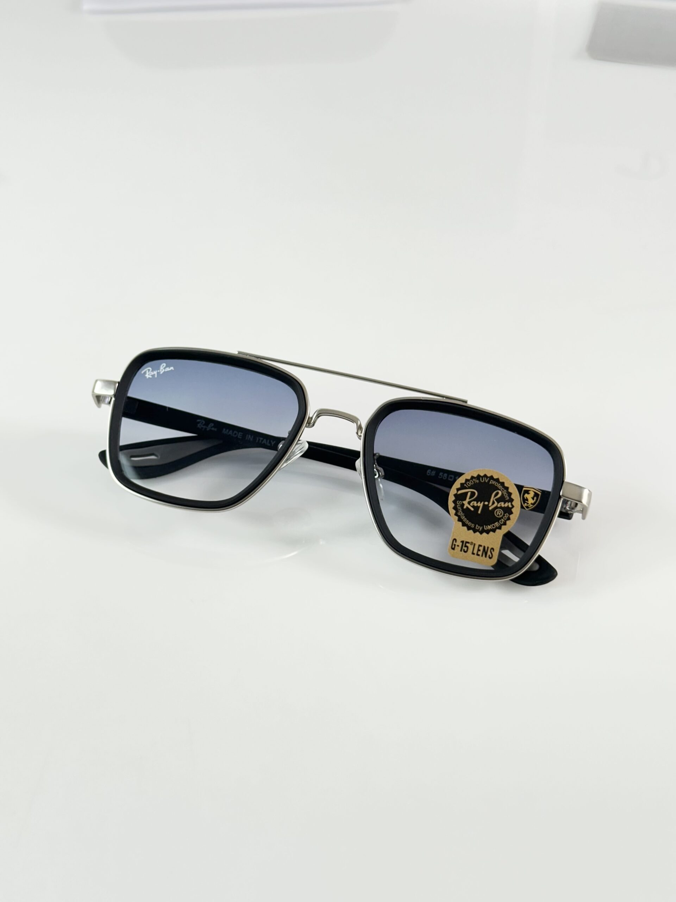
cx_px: 338
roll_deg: +2.4
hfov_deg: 30.3
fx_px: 1250
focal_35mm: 48
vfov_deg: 39.7
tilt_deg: -44.1
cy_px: 451
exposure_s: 1/100
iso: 80
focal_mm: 6.86
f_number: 1.78
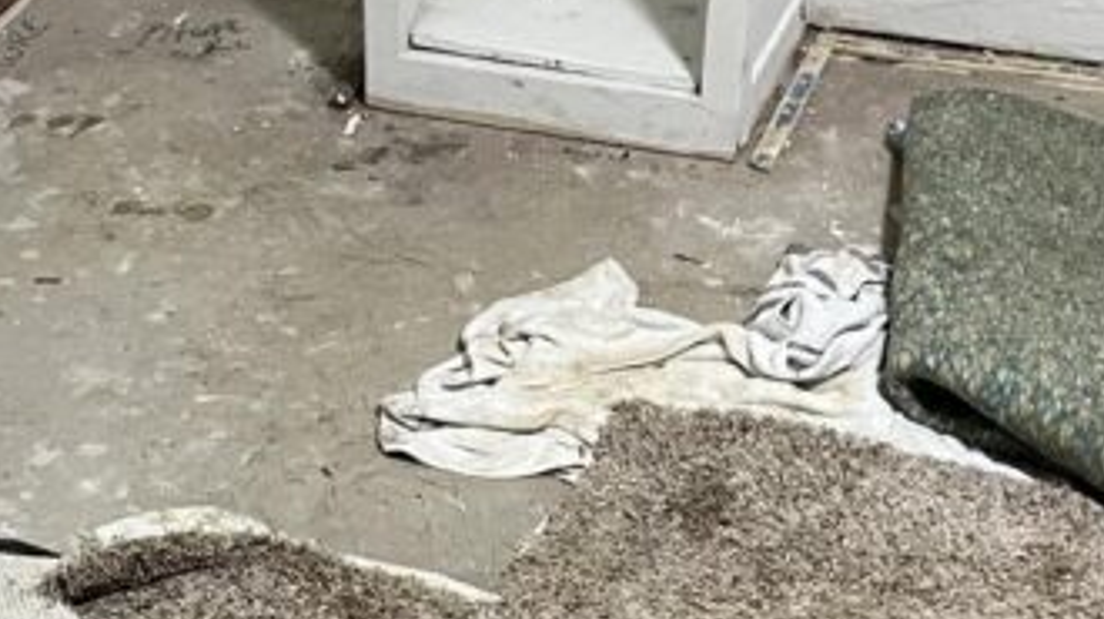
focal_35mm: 88
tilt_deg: -46.0
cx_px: 288
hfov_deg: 24.0
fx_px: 2574
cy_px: 1047
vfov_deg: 12.7
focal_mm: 5.1
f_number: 1.6
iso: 400
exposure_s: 1/60
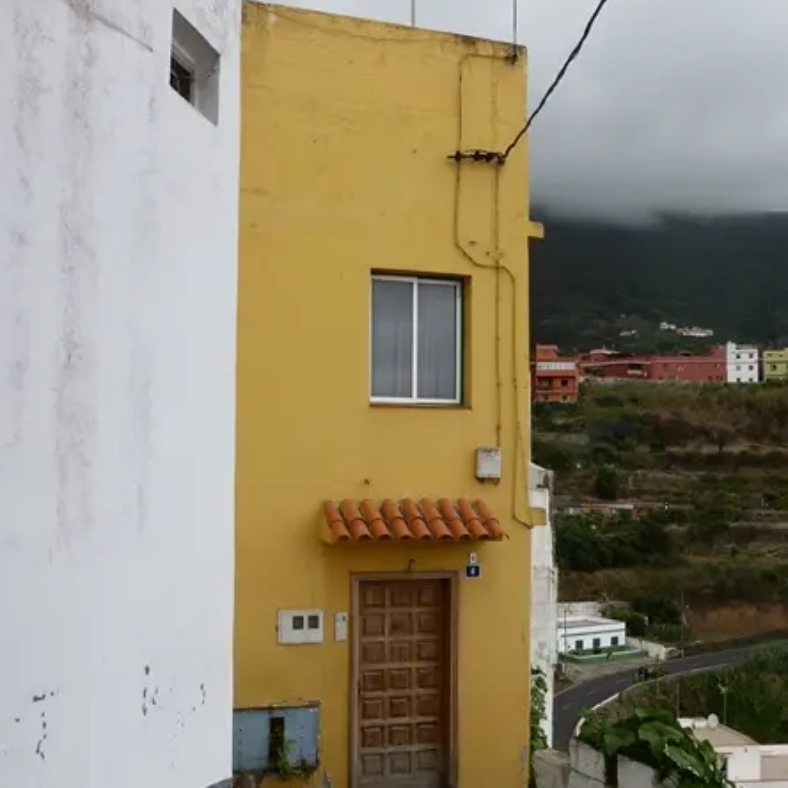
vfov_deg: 44.9
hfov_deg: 44.9
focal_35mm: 37
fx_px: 953
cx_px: 390
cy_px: 435
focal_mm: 5.4
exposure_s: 1/400
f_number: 3.6
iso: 100
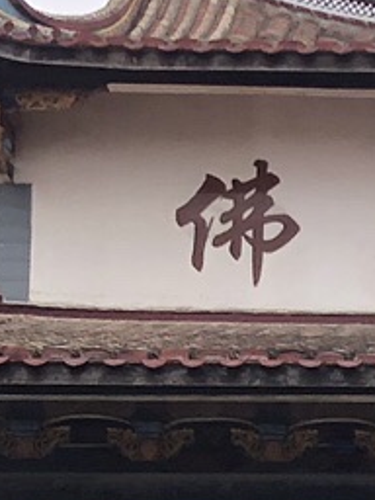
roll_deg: +0.7
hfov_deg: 6.6
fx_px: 3163
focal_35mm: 219
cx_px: 756
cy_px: 986
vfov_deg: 8.6
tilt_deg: +9.0
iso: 20
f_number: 1.8
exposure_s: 1/960
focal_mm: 3.99
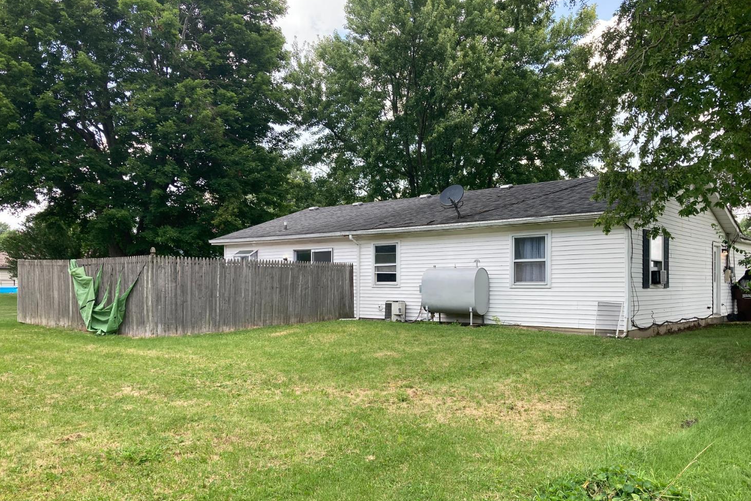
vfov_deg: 43.5
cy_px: 282
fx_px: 626
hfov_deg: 61.9
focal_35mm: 30
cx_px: 378
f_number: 1.8
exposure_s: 1/316
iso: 20
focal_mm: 3.99
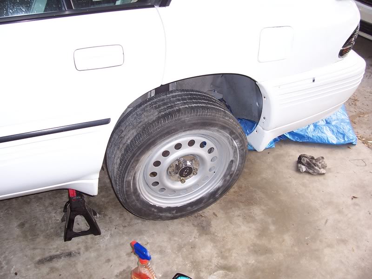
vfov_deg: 41.8
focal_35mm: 34
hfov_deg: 54.0
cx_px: 186
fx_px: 365
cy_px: 140
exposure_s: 1/60
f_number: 2.7
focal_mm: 5.6
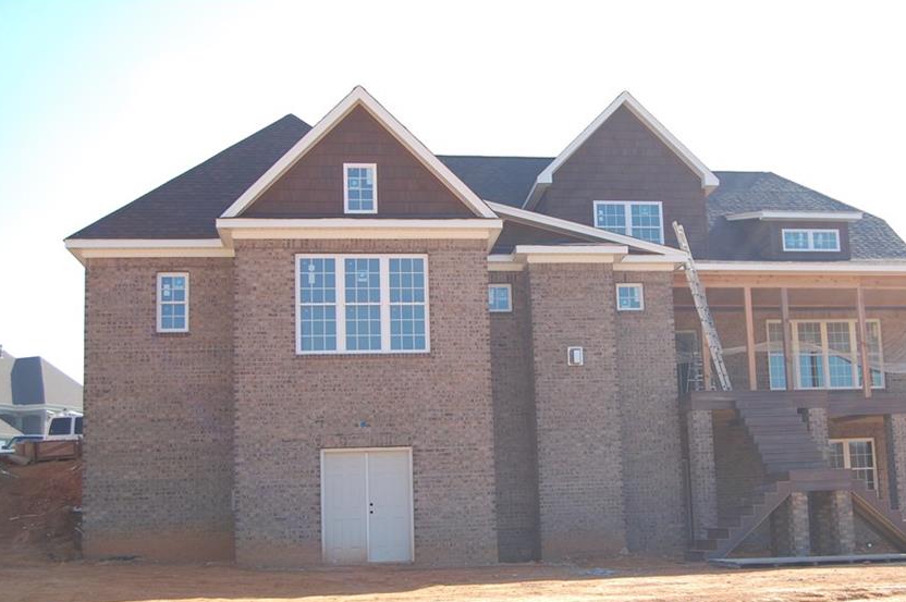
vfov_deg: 28.0
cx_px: 535
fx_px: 1207
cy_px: 361
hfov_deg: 41.0
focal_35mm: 48
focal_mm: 26
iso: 250
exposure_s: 1/500
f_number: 5.6
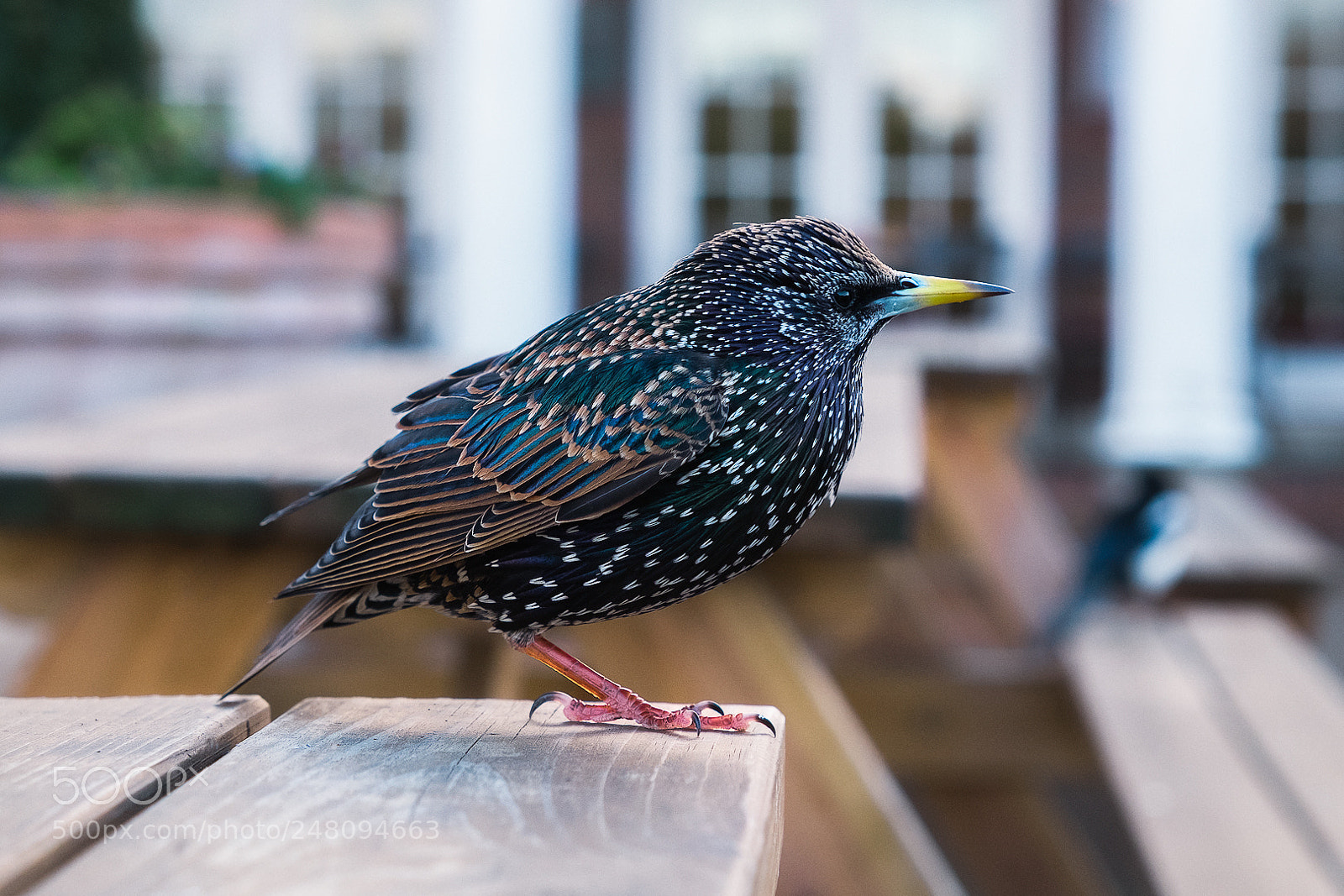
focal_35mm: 83
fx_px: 3099
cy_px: 448
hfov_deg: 24.5
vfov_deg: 16.5
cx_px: 672
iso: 1250
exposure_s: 1/320
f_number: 5.6
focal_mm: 55
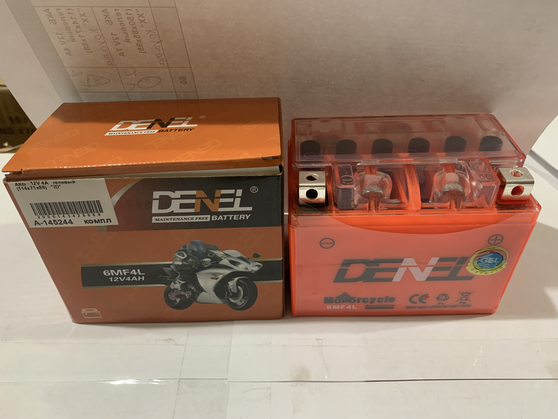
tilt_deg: -41.5
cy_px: 210
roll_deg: +0.7
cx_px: 279
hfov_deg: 67.3
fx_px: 419
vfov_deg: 53.1
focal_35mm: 26
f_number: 1.8
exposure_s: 1/33
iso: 320
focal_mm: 4.25
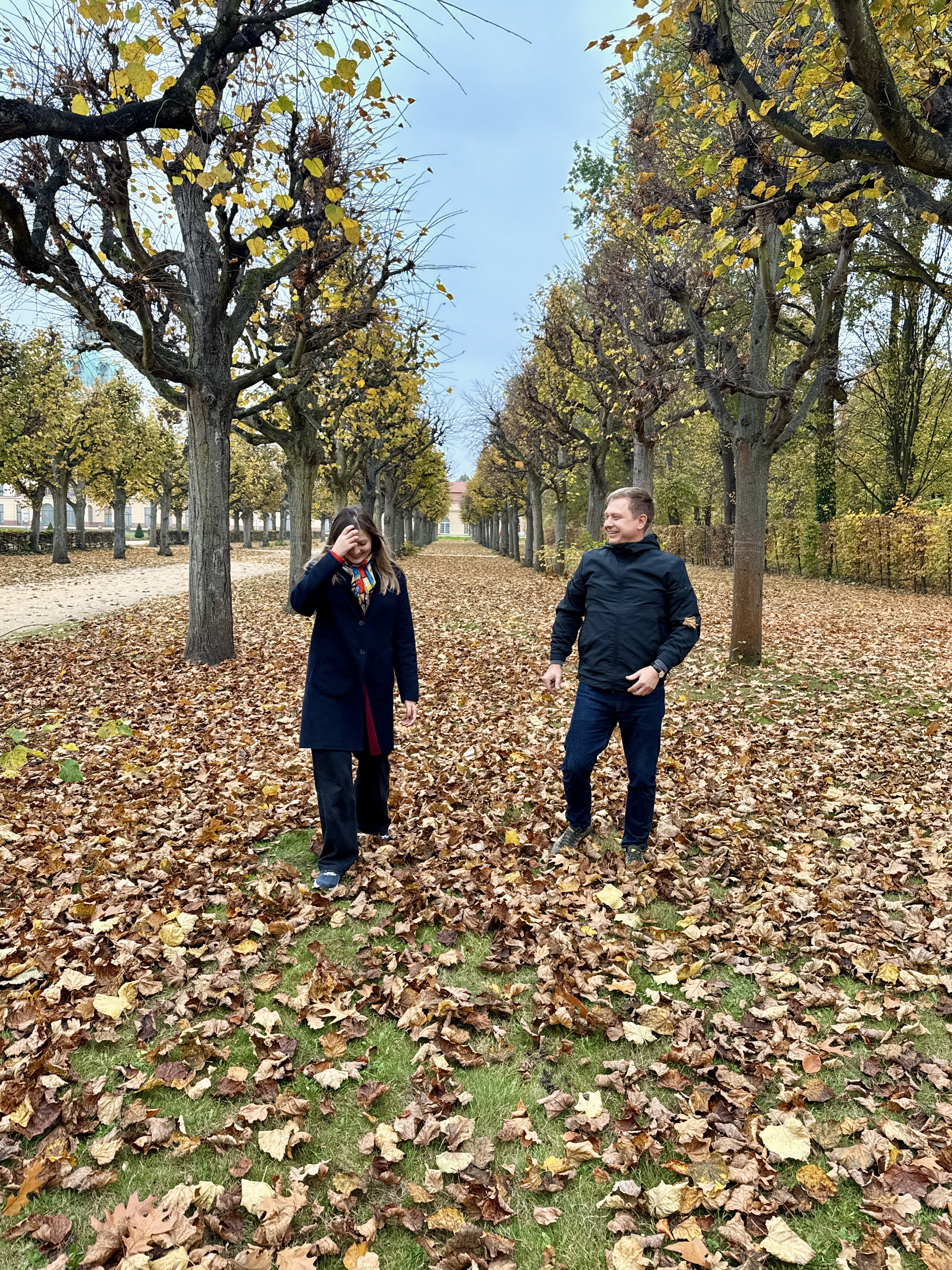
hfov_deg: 53.0
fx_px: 954
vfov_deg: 67.3
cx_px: 496
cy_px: 613
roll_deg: -1.5
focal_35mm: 26
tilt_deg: -5.2
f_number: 1.78
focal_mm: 6.76
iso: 100
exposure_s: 1/310
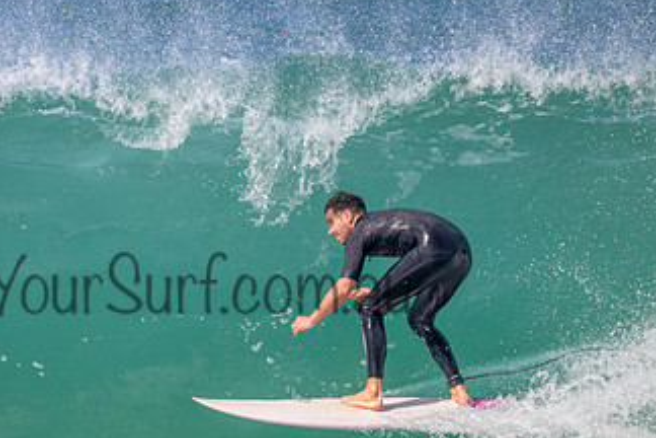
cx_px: 196
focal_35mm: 1431
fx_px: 26074
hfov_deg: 1.4
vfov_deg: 1.0
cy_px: 267
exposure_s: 1/2000
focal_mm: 800
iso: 1800
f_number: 11
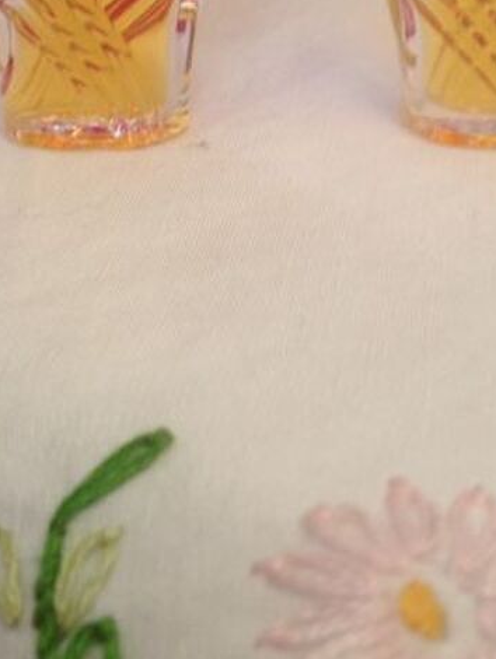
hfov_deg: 14.9
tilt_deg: -18.0
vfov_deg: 19.1
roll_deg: +1.9
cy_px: -40
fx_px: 1889
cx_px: 315
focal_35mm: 99
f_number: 2.4
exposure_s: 1/20
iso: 50
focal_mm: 4.28
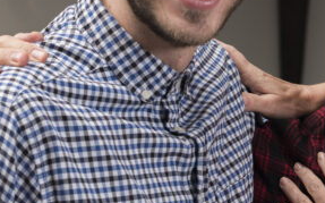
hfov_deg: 11.4
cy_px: 153
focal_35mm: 182
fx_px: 1611
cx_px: 335
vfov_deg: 7.2
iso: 250
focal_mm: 50
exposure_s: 1/160
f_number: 4.5
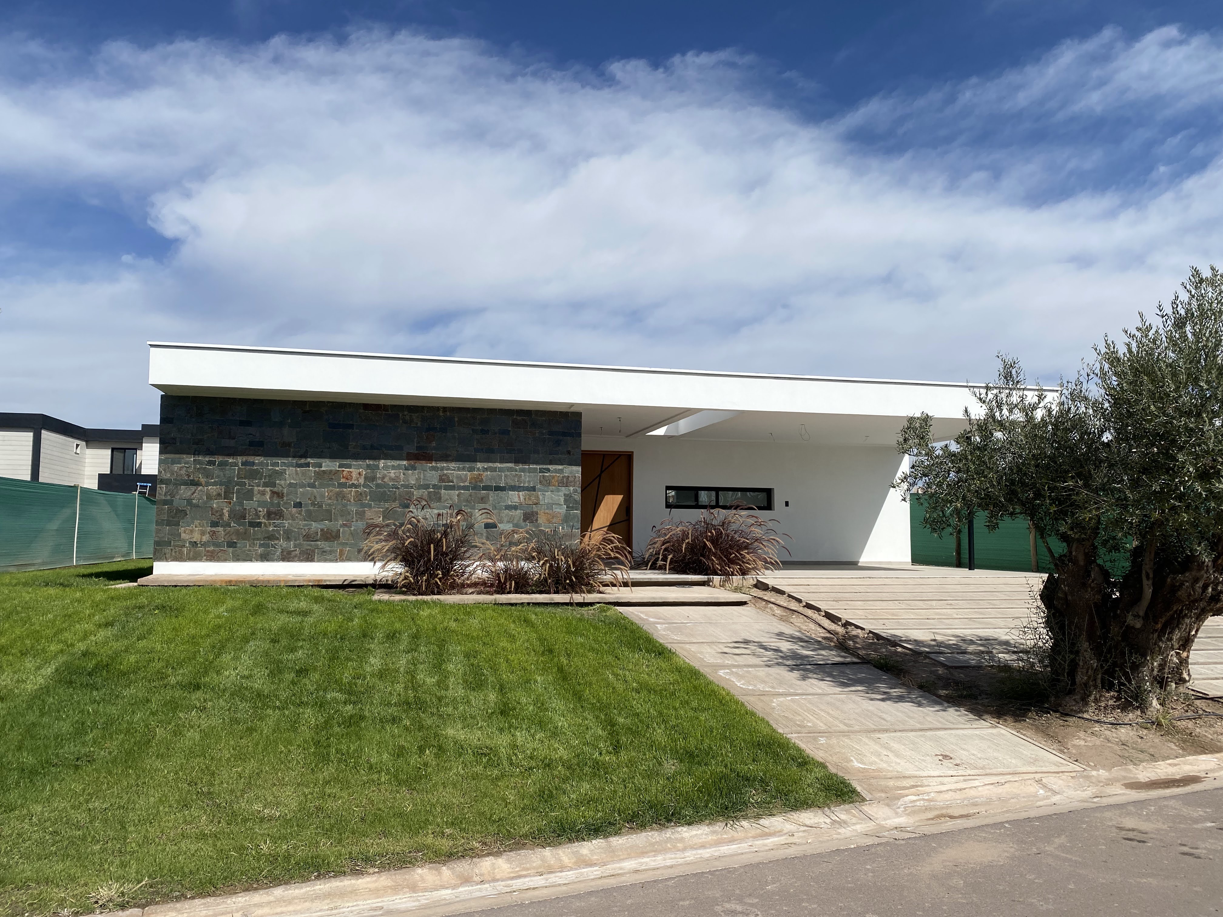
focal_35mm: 26
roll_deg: -1.0
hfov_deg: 67.3
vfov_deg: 53.1
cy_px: 458
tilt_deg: +4.3
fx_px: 919
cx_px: 612
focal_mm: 4.25
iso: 32
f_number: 1.8
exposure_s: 1/5236
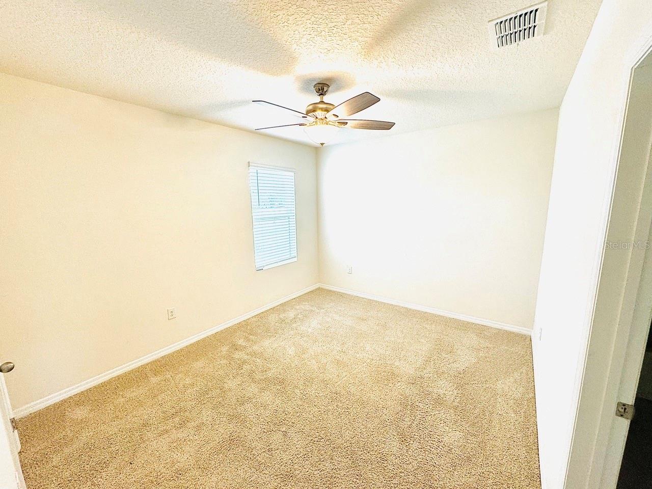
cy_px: 244
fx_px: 264
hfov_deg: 102.1
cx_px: 326
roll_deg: +0.8
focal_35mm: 14
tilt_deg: -10.2
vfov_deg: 85.7
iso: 160
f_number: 2.2
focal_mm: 2.22
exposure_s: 1/60
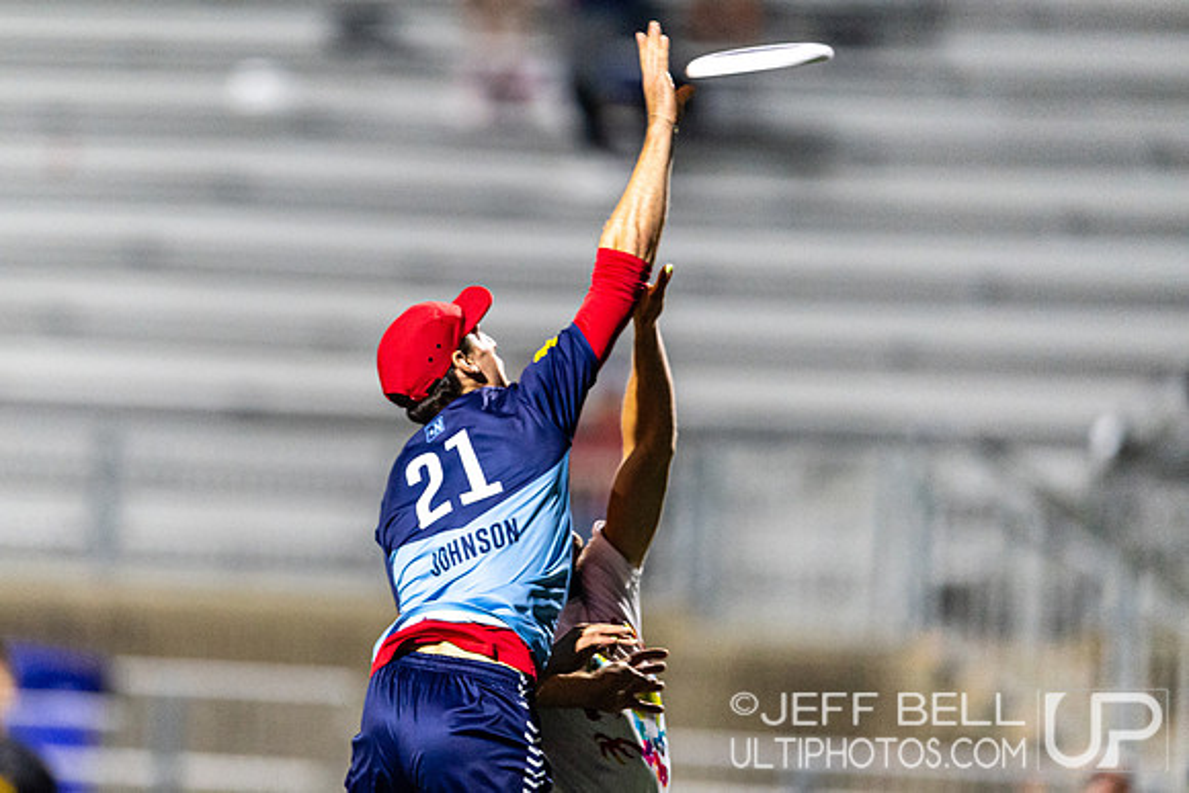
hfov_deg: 4.0
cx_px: 415
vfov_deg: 2.6
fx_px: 17227
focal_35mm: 522
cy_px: 363
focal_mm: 400
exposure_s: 1/800
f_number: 2.8
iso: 4000
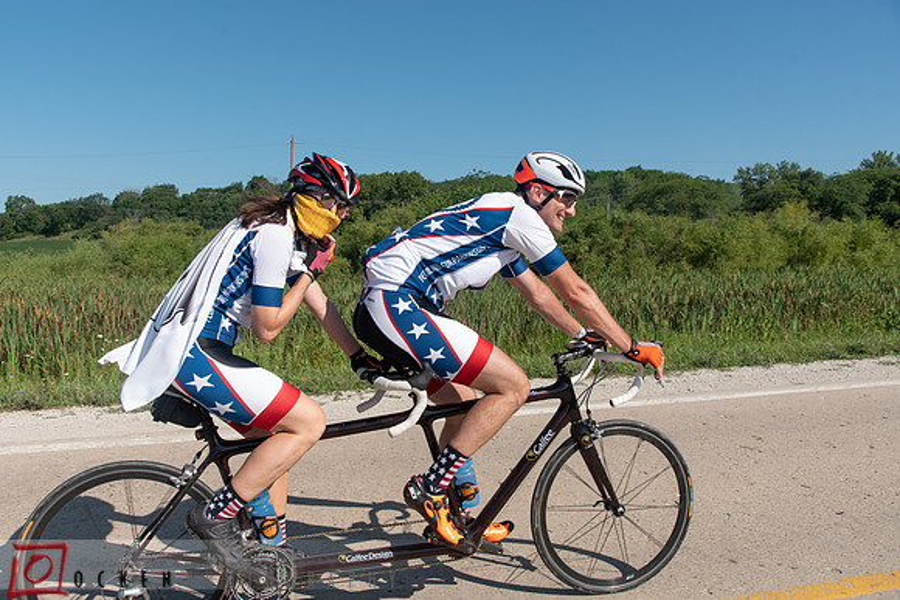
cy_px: 300
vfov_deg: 42.4
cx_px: 442
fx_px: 774
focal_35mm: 31
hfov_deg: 60.4
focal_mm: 30
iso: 200
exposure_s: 1/640
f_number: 6.3
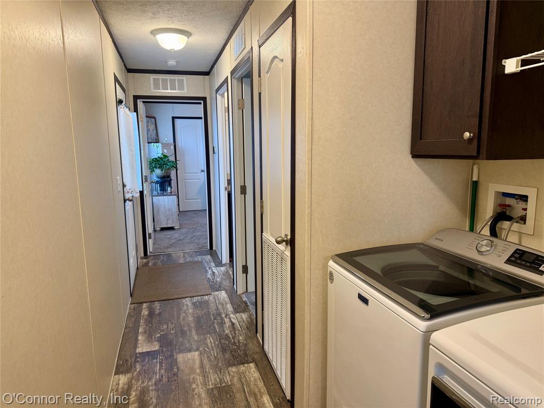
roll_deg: +0.7
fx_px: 377
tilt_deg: -7.8
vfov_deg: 56.8
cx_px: 272
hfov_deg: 71.6
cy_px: 204
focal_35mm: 24
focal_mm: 6.76
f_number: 1.78
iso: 125
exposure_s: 1/60
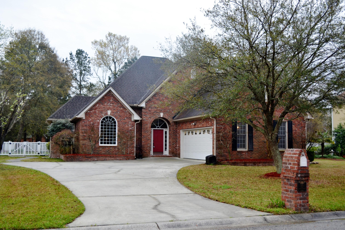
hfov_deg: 53.1
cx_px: 172
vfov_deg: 36.9
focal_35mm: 36
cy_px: 115
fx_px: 345
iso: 400
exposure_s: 1/60
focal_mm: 24
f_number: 4
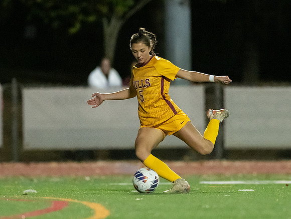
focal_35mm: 575
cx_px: 156
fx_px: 4838
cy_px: 128
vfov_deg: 2.6
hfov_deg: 3.4
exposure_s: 1/1000
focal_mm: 300
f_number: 2.8
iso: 16000
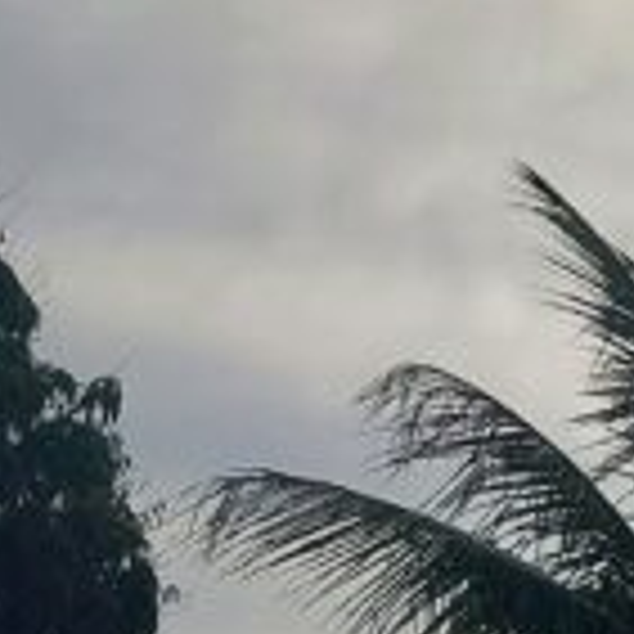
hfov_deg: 11.6
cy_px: 13
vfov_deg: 12.0
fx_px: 2984
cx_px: 971
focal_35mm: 144
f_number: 1.8
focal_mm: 4.6
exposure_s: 1/1947
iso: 20
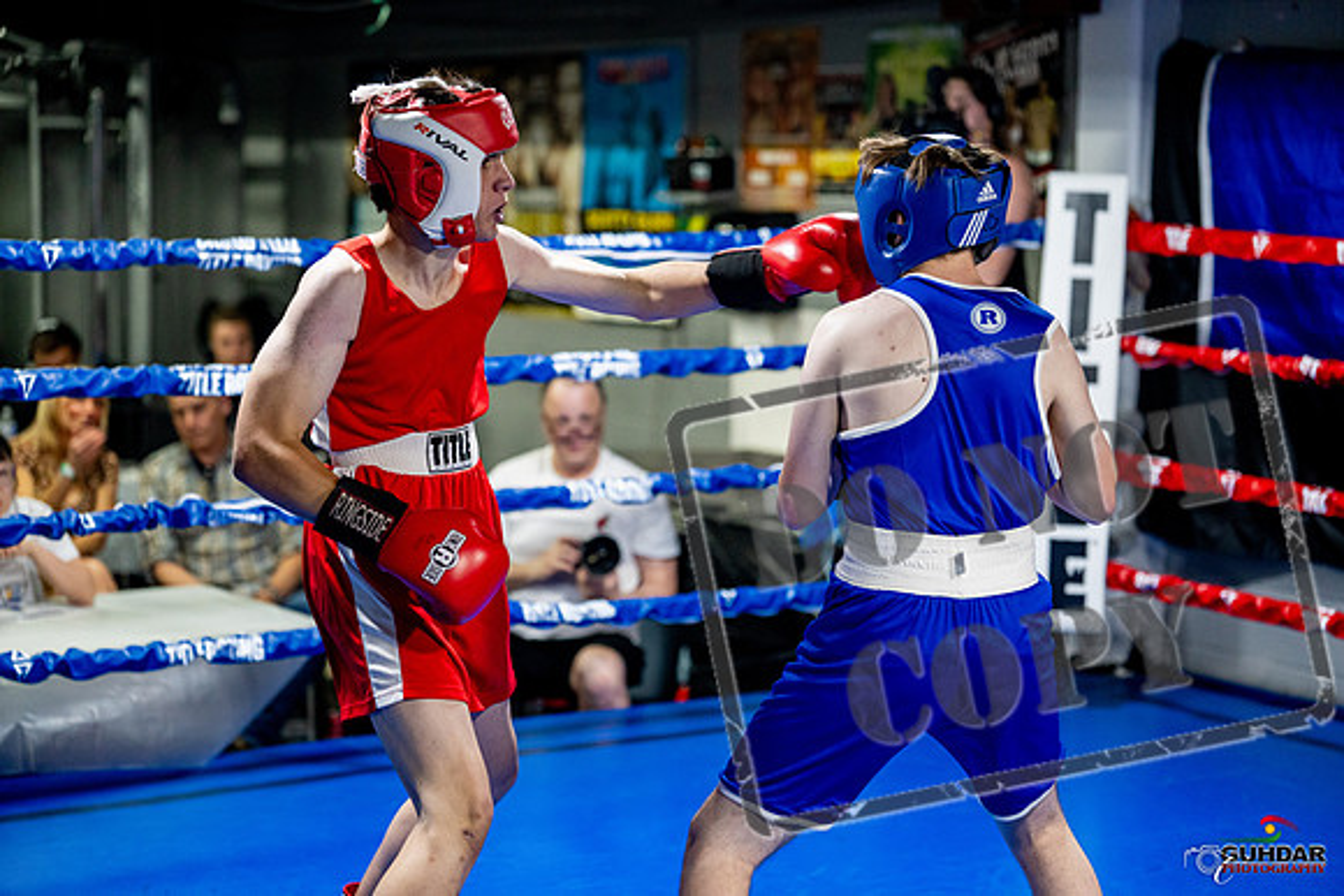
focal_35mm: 77
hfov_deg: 26.3
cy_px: 448
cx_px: 672
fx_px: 2875
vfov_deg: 17.7
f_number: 2
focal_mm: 77
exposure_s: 1/1000
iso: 4000
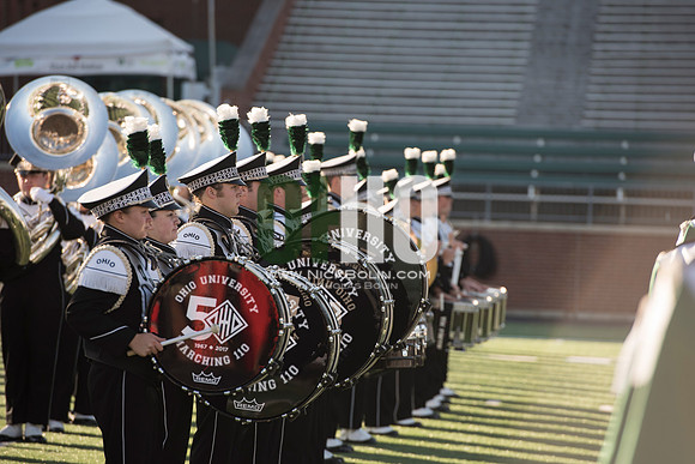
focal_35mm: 200
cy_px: 232
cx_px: 348
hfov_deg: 10.3
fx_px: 3862
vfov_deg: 6.9
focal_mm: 200
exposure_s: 1/800
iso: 320
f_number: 5
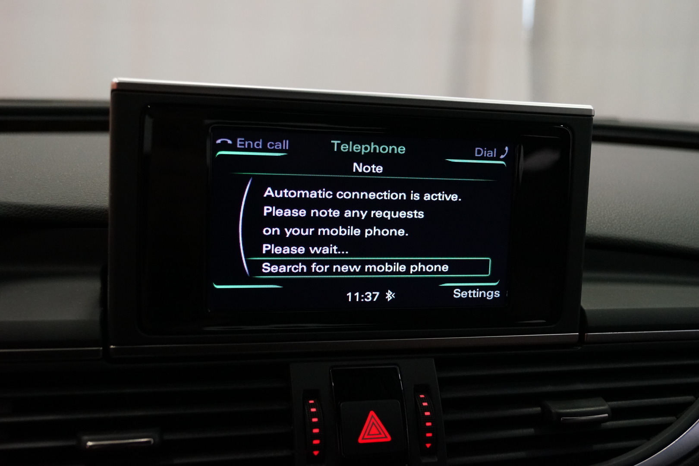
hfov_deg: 46.4
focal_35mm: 42
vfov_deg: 31.9
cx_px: 350
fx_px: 815
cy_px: 233
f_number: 4.5
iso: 2500
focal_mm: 28
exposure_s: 1/60
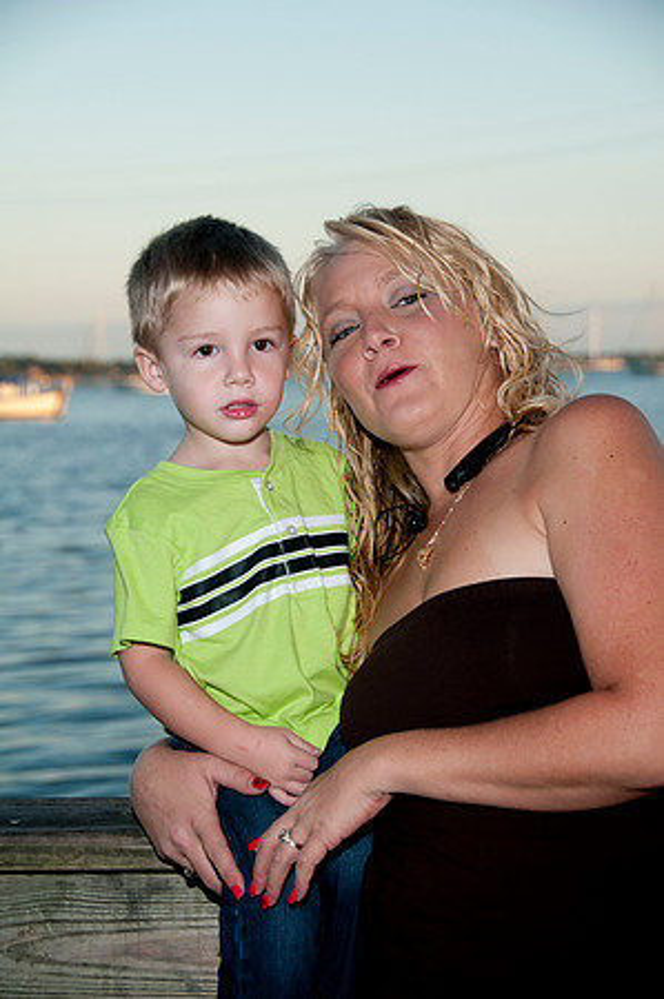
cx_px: 332
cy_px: 500
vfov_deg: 22.6
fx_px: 2496
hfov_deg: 15.2
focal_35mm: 90
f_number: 5.6
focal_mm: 60
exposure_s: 1/250
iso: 100
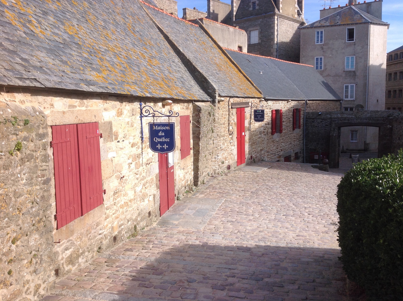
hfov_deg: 52.7
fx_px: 407
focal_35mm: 35
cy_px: 150
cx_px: 202
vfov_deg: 40.6
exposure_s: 1/1513
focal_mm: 4.28
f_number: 2.4
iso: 50
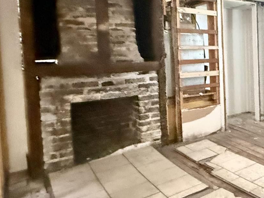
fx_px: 267
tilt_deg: -1.8
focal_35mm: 35
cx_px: 328
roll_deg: -0.4
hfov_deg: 37.3
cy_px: 64
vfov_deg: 40.1
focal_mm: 2.22
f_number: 2.2
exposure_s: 1/30
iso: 3200
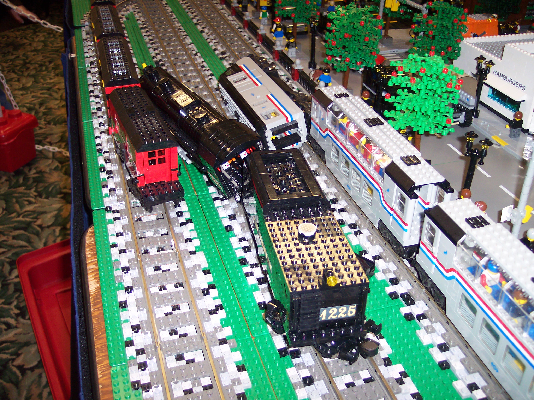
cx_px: 267
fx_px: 586
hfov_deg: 49.0
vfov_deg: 37.7
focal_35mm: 38
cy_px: 200
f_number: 2.8
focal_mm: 8
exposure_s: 1/30
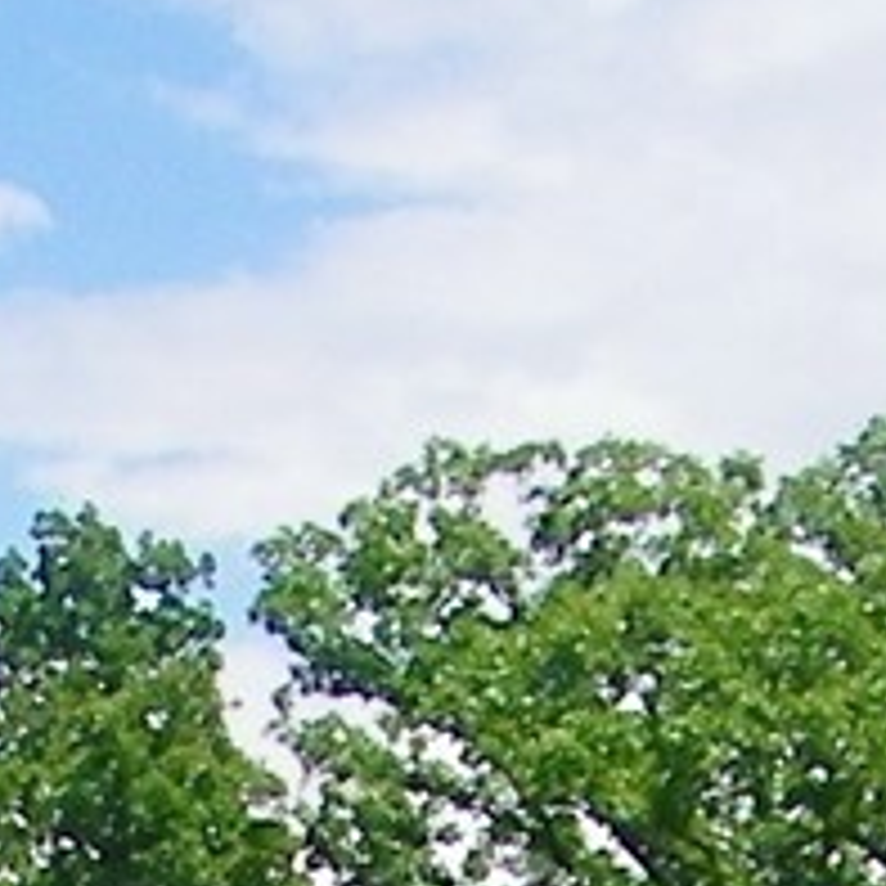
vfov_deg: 6.6
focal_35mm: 241
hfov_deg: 7.2
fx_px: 6979
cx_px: 85
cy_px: 2645
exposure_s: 1/320
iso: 80
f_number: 7
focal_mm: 5
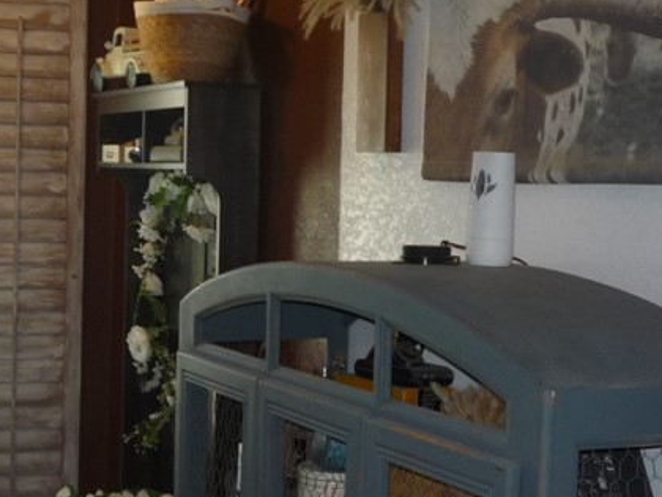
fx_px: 1492
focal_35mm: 78
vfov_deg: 18.9
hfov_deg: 24.9
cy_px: 230
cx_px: 243
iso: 100
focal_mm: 5.2
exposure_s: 1/30
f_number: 3.3
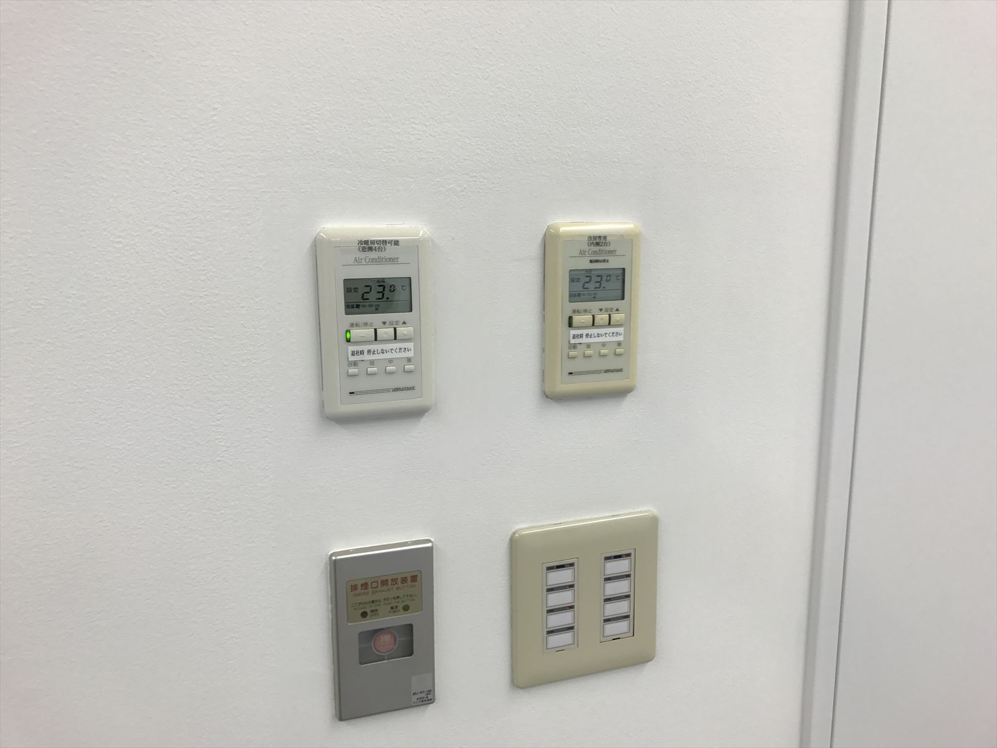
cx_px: 498
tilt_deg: -12.1
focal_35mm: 28
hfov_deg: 63.4
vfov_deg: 49.7
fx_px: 806
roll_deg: -0.9
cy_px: 374
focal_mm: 3.99
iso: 20
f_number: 1.8
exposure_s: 1/126
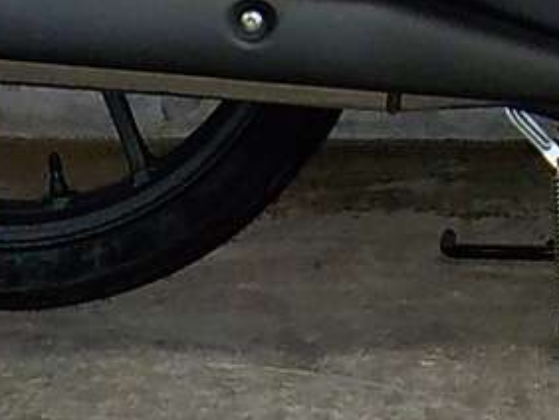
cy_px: -479
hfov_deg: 13.9
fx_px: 2198
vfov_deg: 10.0
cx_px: 739
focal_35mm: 136
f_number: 3.3
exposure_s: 1/30
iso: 250
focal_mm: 4.1
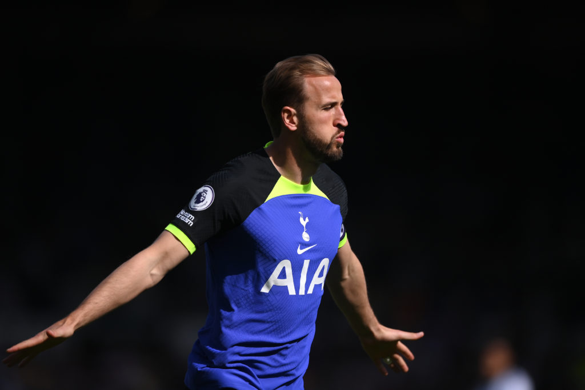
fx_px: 6500
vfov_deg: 3.4
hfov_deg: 5.2
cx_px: 292
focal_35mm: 400
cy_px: 195
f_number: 3.2
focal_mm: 400
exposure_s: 1/8000
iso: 200
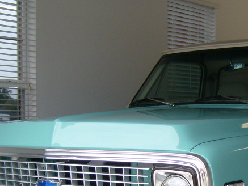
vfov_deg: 17.9
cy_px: 147
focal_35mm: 82
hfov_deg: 23.2
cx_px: 226
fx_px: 588
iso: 80
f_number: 2.8
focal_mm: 5.8
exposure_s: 1/45
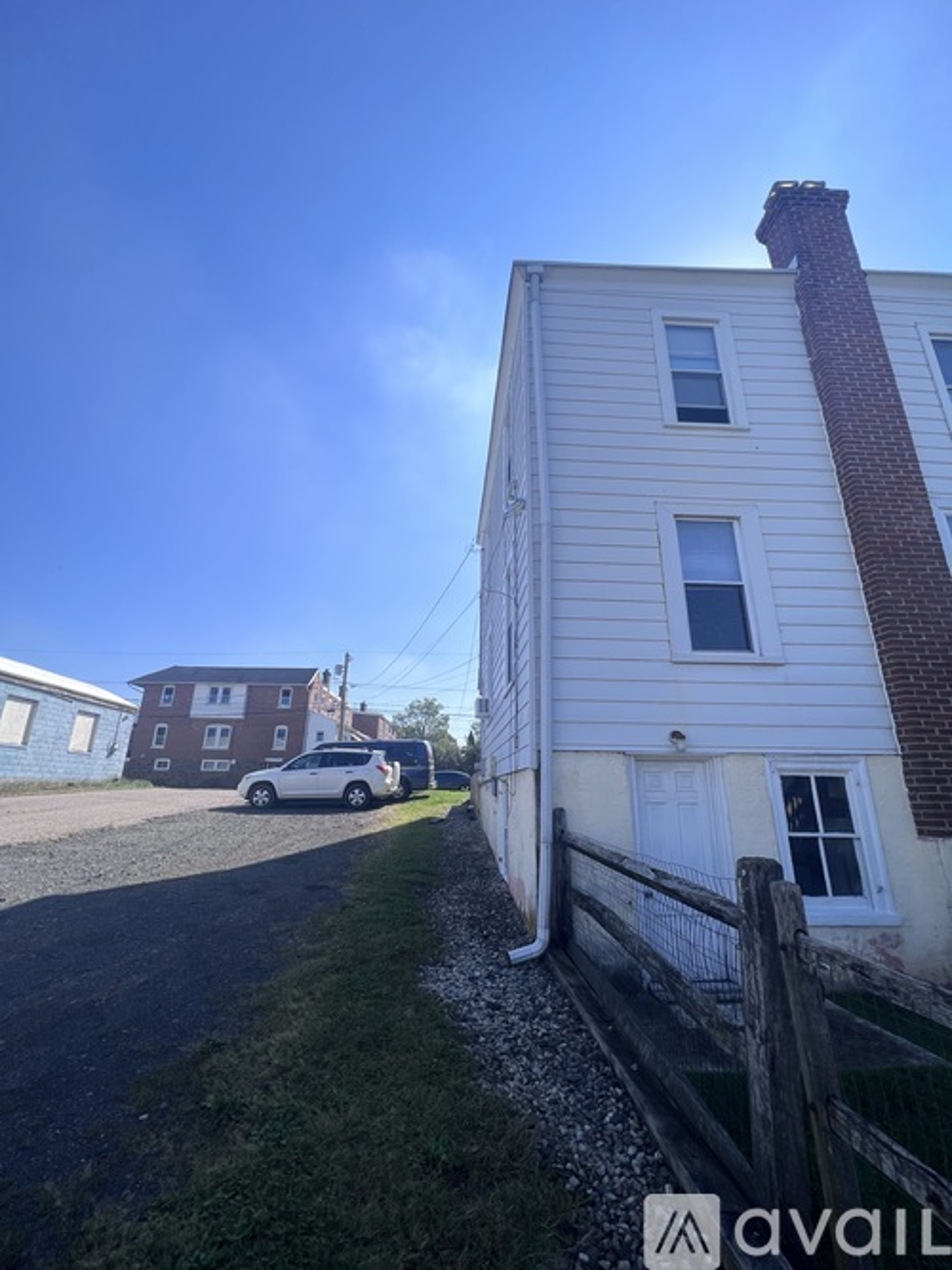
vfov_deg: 106.2
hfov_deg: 89.9
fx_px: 477
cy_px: 635
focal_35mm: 13
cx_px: 476
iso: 32
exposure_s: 1/1946
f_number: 1.8
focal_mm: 1.57
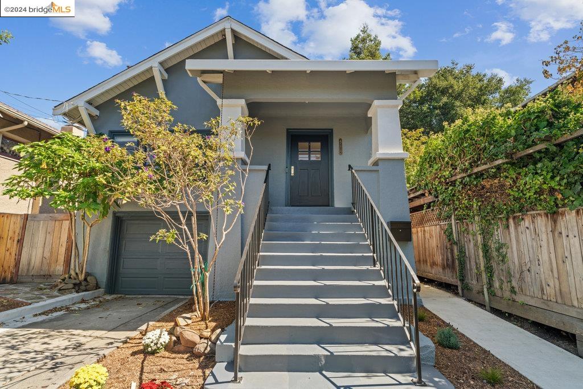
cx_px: 292
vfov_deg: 70.5
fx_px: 275
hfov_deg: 93.3
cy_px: 194
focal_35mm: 17
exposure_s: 1/6
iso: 100
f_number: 8
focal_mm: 17
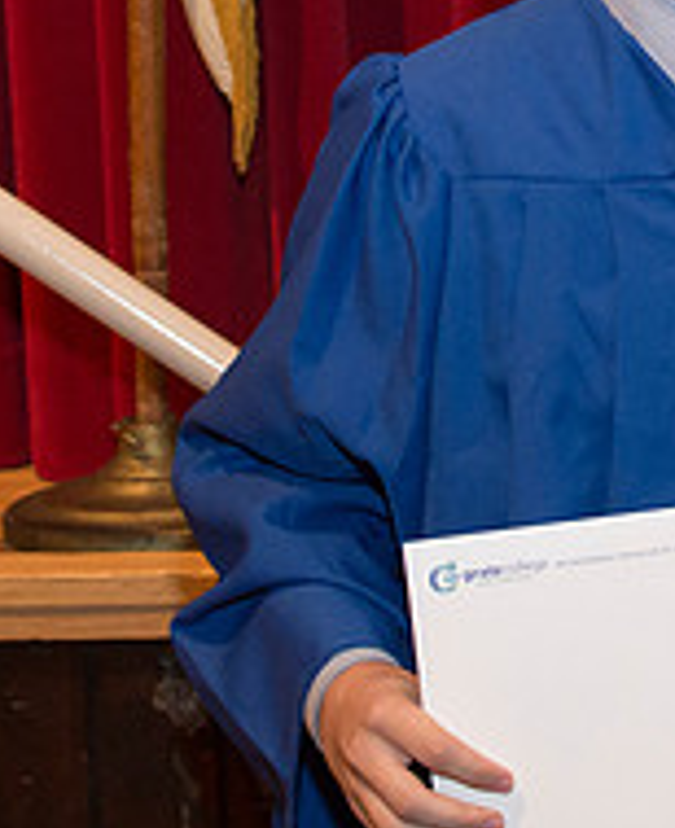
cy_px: 195
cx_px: 652
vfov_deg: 13.6
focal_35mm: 140
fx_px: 3457
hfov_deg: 11.1
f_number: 4
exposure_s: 1/80
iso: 2000
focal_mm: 35
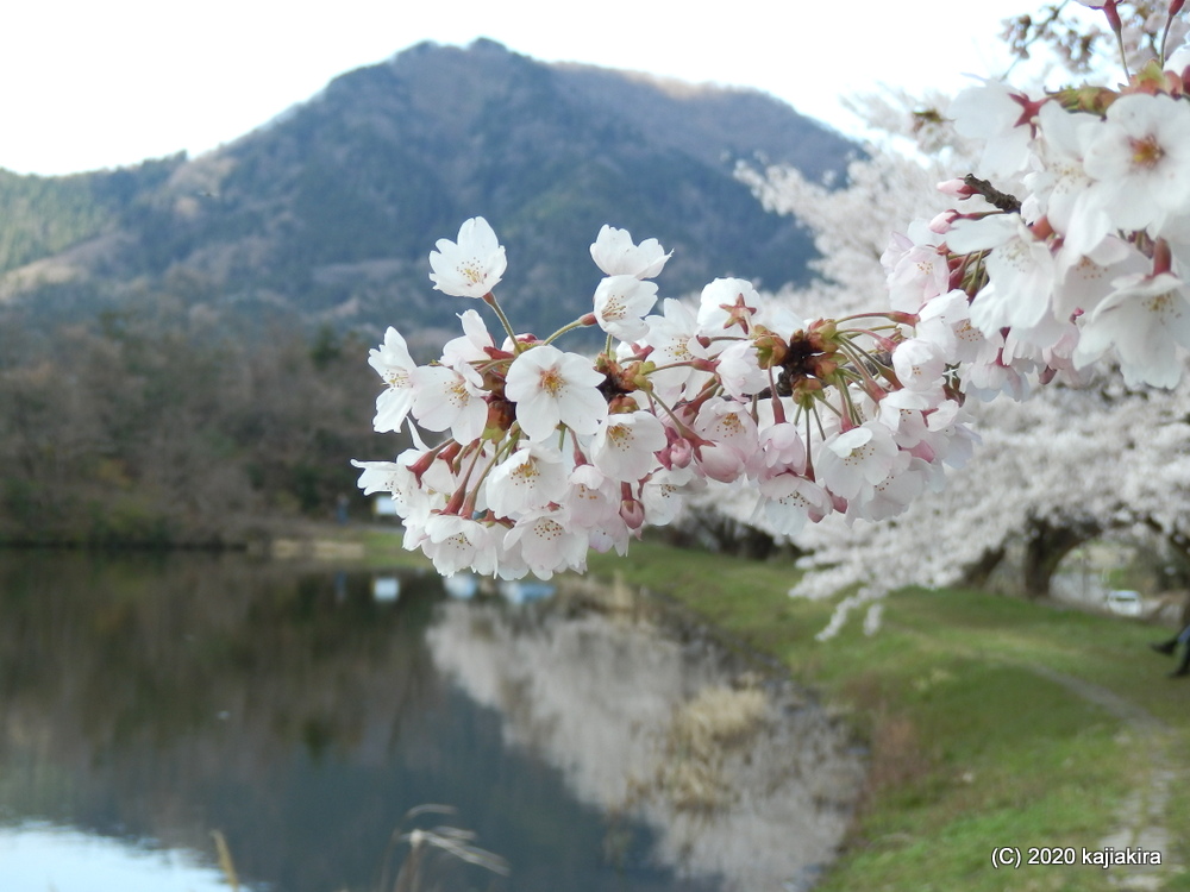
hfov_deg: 29.4
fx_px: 2269
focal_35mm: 66
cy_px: 446
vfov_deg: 22.3
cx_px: 595
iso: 80
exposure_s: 1/160
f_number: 4.4
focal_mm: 11.9
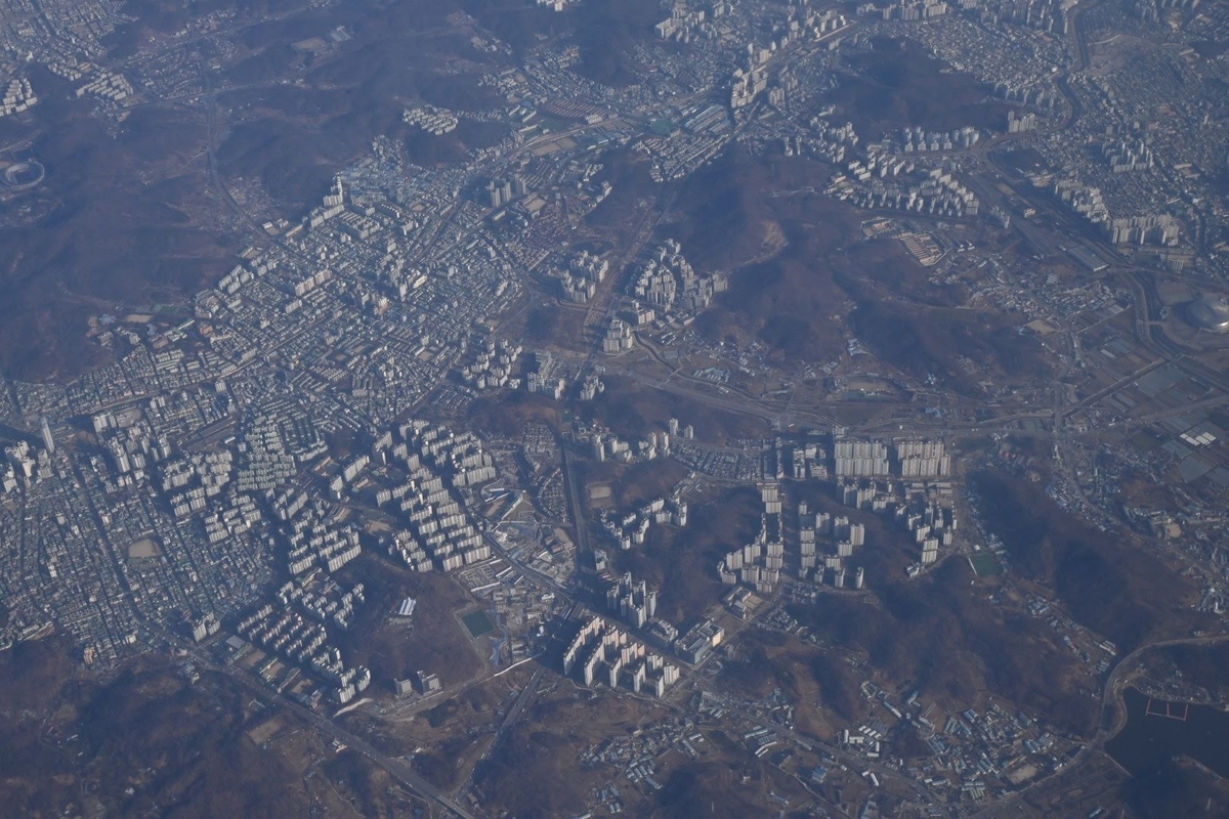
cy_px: 410
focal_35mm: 46
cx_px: 614
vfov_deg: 29.4
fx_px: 1562
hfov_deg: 43.0
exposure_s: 1/1250
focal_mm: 30.5
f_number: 7.1
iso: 100
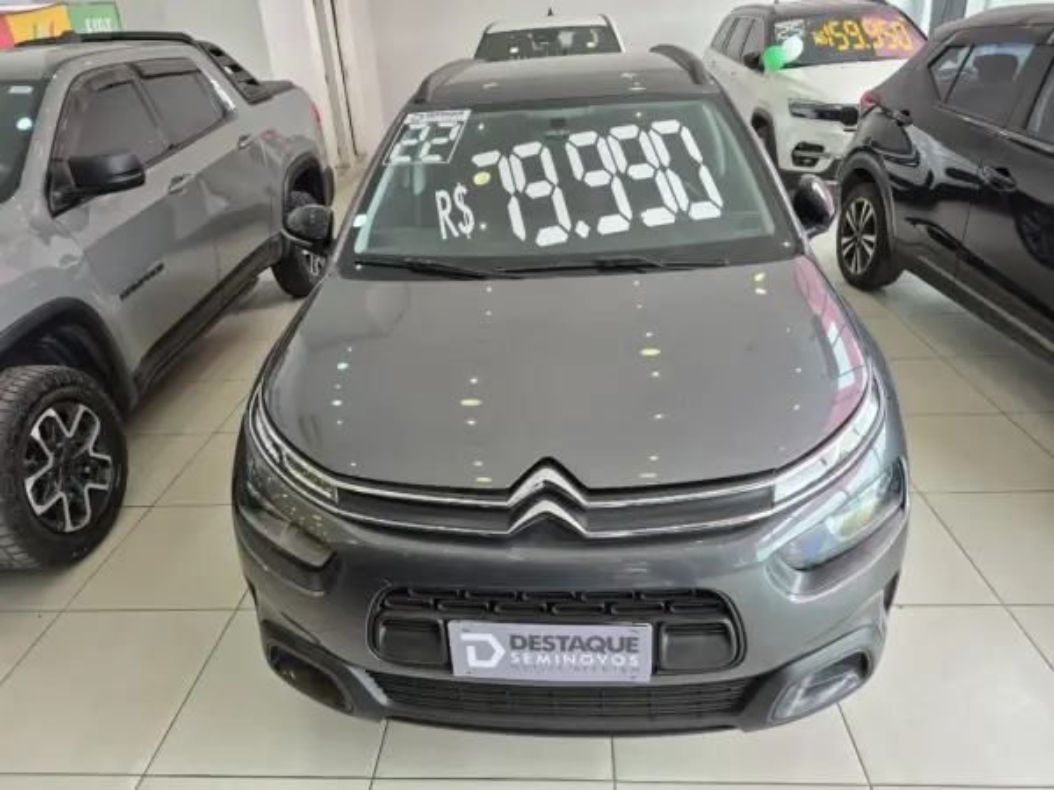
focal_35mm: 23
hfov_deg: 73.9
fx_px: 700
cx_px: 527
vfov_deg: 58.9
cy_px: 395
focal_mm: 5.4
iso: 125
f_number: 1.8
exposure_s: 1/180
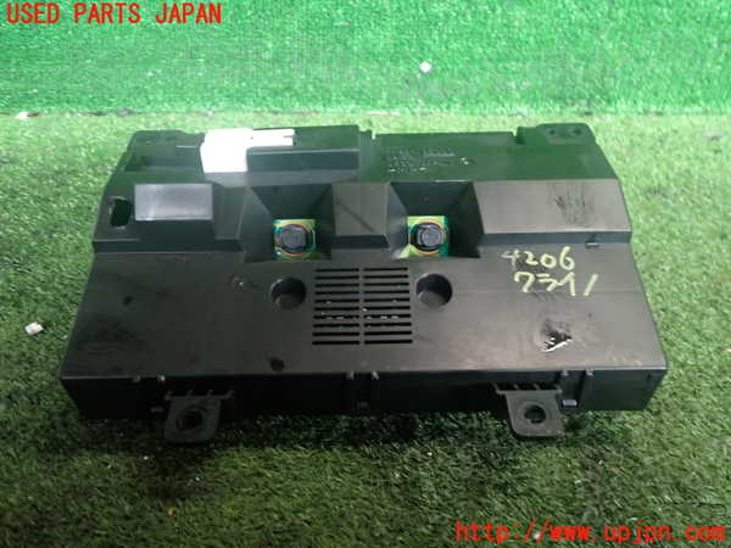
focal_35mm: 30
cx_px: 366
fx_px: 634
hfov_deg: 60.0
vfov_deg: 46.8
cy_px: 274
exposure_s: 1/50
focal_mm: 5.4
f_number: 2.3
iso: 500
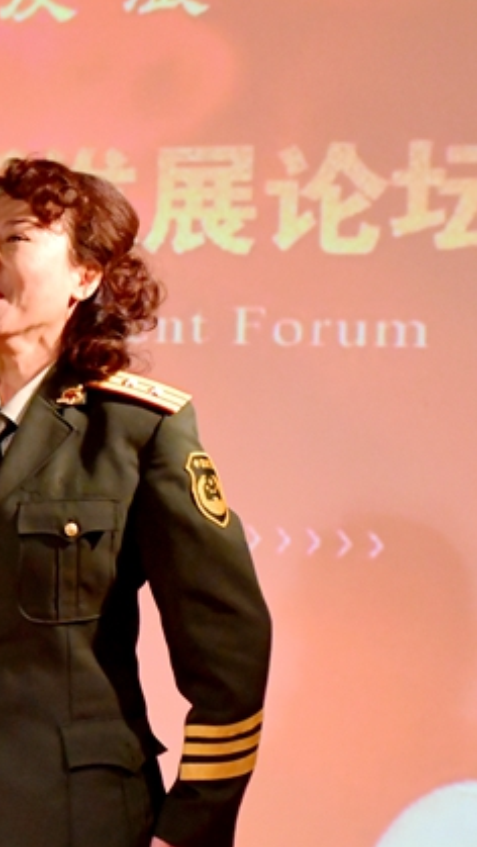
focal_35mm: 150
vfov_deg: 14.3
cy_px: 391
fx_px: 3369
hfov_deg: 7.9
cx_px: -230
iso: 4000
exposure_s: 1/80
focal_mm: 50
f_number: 4.8
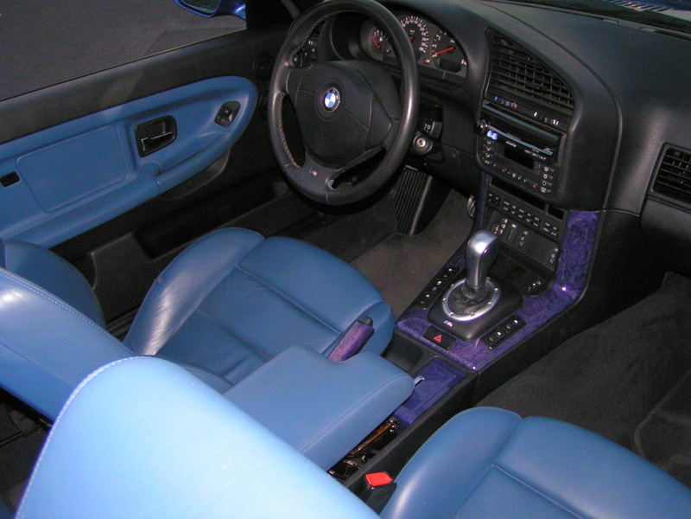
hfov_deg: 49.0
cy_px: 260
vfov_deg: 37.7
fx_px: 759
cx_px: 346
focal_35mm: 38
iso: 200
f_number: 2.8
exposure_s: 1/40
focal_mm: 5.8
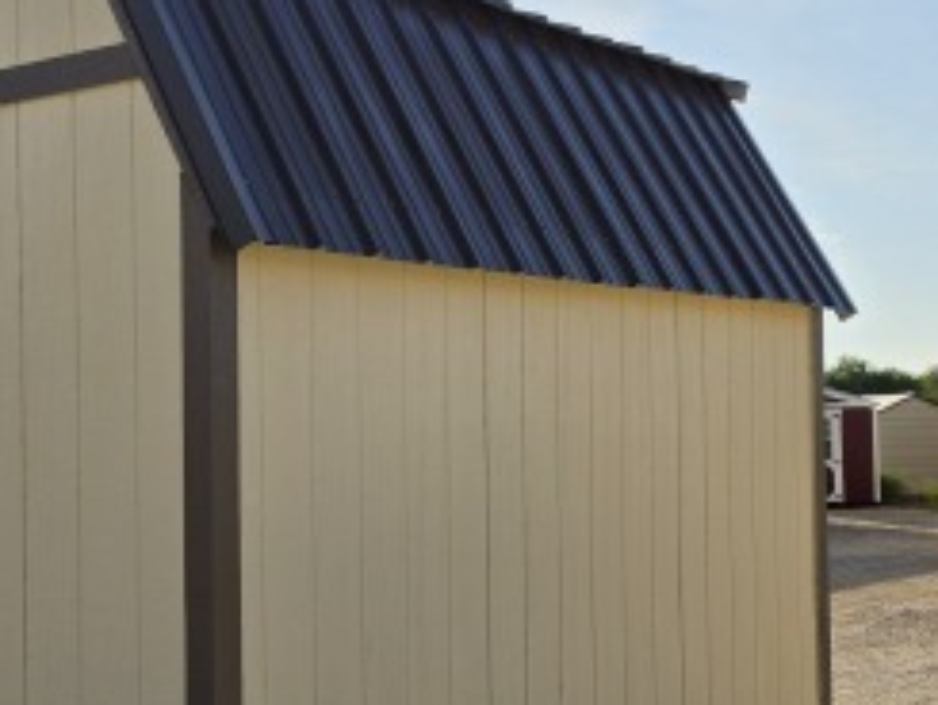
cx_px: 237
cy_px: 444
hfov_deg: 31.6
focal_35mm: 60
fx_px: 1627
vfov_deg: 24.4
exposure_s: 1/7939
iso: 32
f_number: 1.4
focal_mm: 6.5
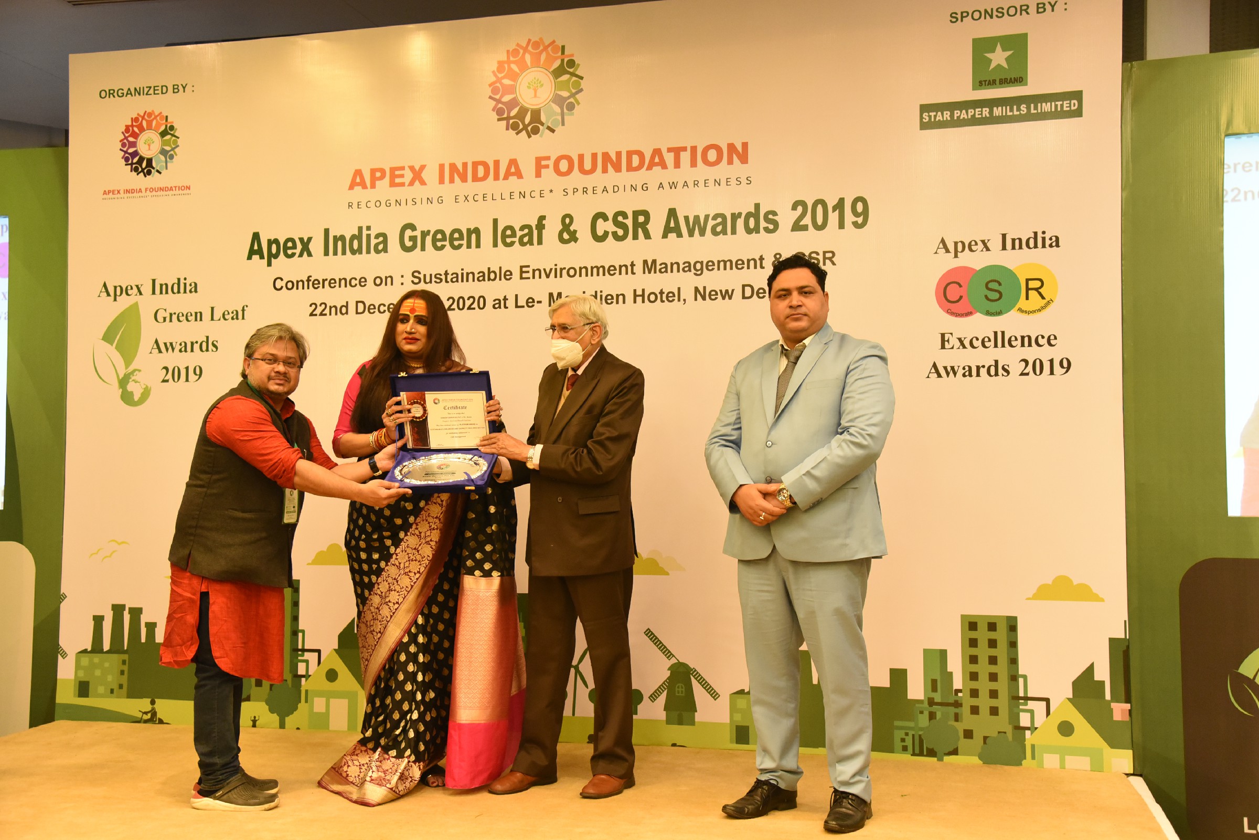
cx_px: 630
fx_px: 1329
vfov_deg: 35.1
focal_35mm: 38
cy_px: 420
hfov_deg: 50.7
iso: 4000
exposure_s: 1/80
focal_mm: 38
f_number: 4.5
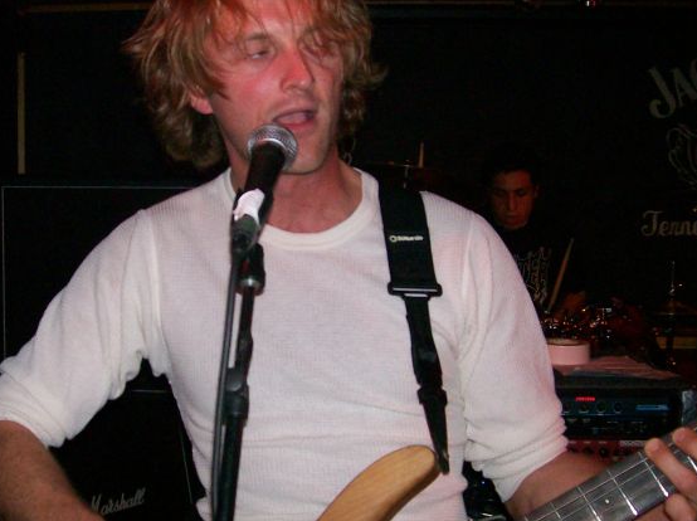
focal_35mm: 52
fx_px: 1046
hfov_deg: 36.3
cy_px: 254
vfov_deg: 28.0
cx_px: 213
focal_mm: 6
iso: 140
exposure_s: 1/64
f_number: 2.7
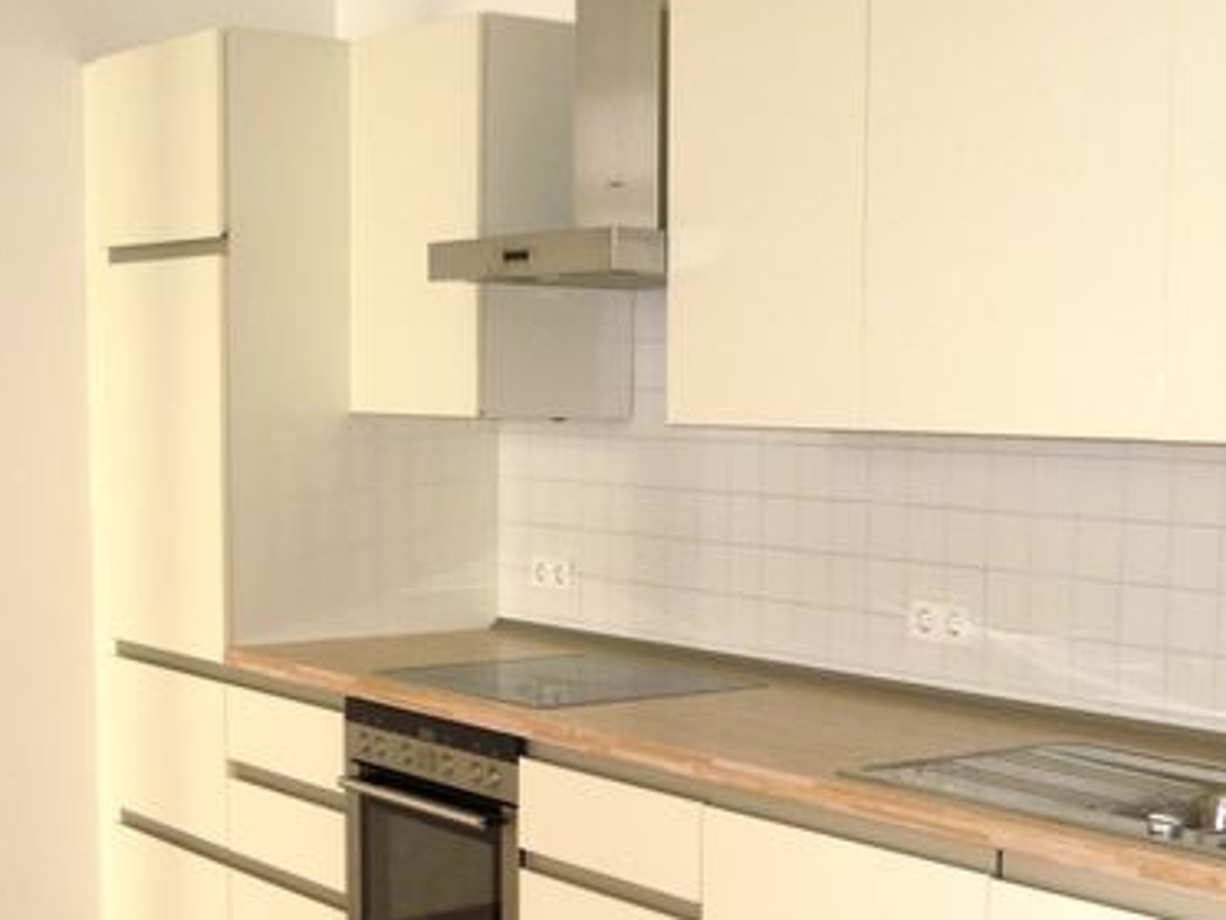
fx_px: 2126
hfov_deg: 32.1
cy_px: 706
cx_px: 690
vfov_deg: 24.1
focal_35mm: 60
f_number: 2.7
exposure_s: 1/40
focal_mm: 5
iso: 140
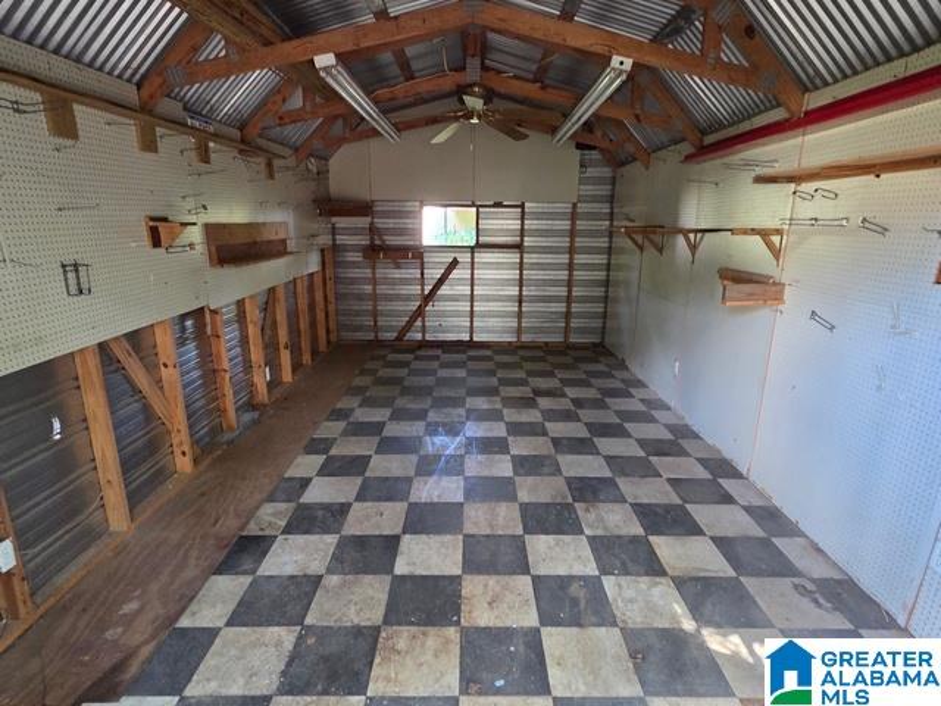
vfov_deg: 89.9
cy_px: 353
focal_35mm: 13
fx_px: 353
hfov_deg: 106.2
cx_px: 470
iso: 400
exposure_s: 1/60
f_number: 2.2
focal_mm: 2.2
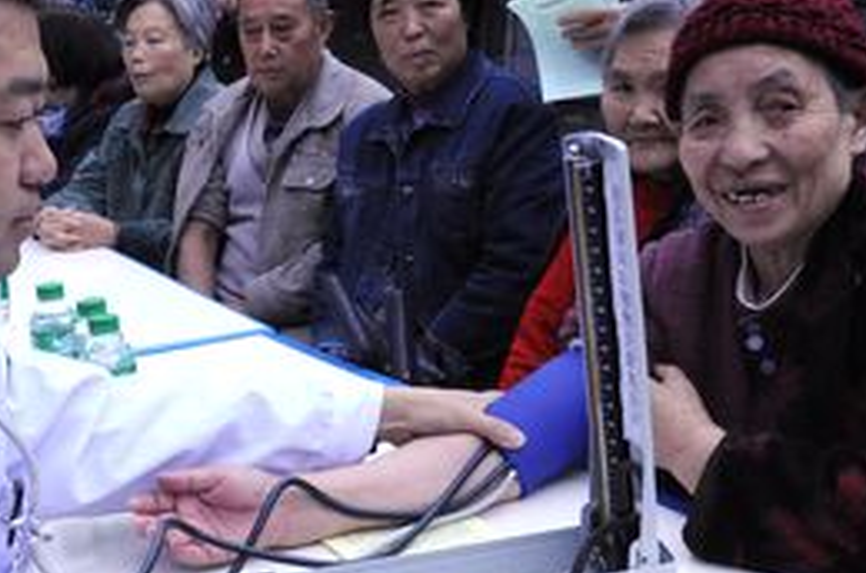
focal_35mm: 52
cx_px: 340
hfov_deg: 38.1
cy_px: 390
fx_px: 1248
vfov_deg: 25.7
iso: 3200
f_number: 11
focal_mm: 18
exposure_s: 1/500
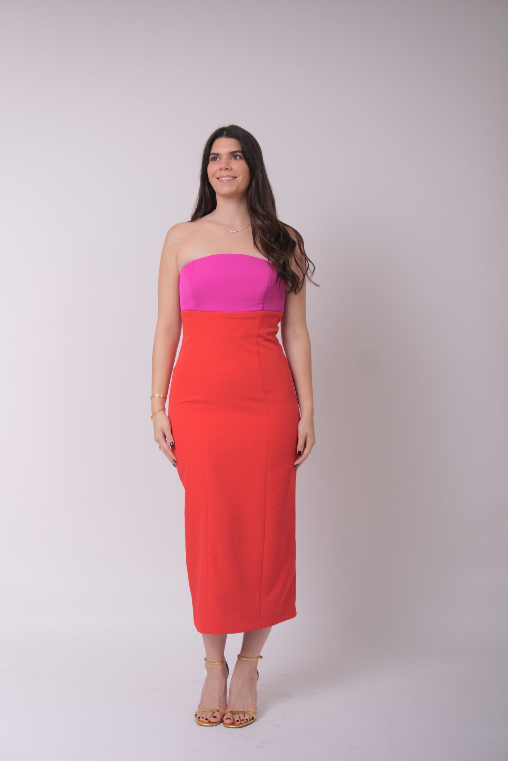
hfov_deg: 25.8
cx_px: 254
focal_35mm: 52
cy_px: 380
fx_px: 1111
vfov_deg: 37.8
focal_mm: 35
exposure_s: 1/250
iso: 400
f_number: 5.6
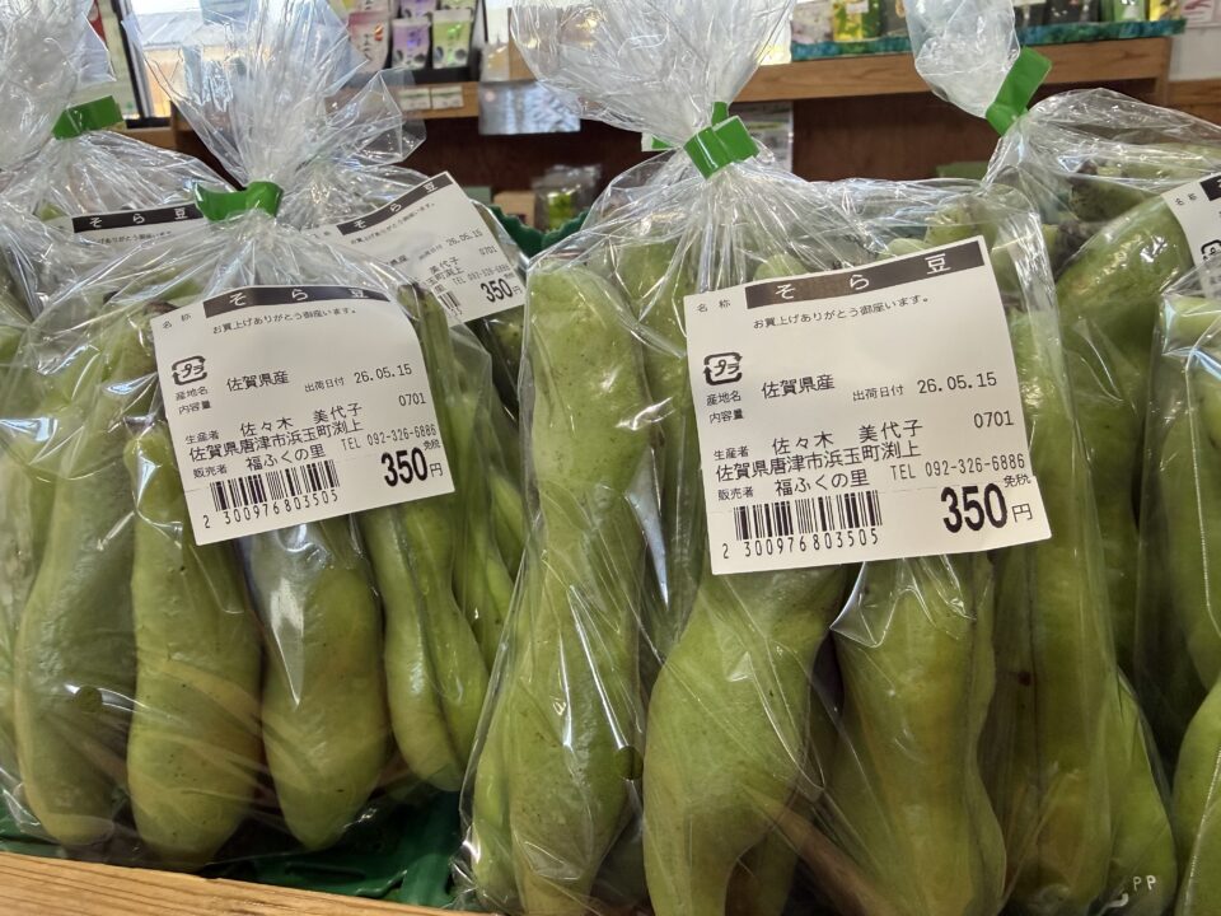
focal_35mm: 24
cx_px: 610
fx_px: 847
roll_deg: +4.5
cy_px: 458
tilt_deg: -22.2
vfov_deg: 56.8
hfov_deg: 71.6
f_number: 2.2
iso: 160
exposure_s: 1/120
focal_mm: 2.22
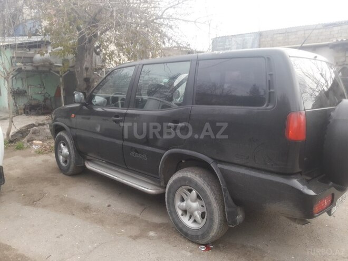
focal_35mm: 28
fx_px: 281
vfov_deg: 49.7
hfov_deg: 63.4
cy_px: 130
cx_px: 174
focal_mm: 3.7
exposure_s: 1/250
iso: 40
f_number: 1.9
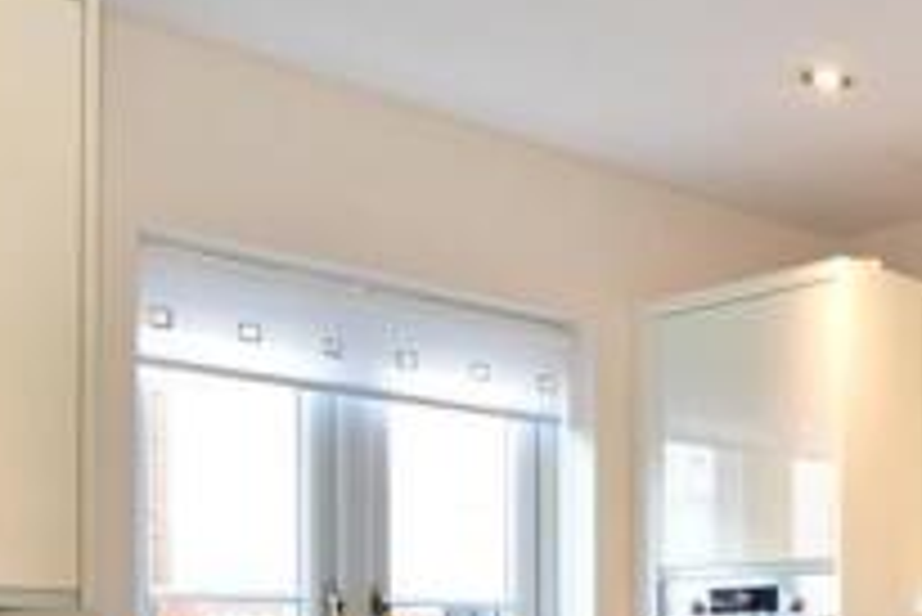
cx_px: 1282
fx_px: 1230
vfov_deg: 26.2
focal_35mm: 48
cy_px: 659
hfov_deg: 29.9
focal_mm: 10
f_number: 8
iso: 200
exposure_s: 1/4
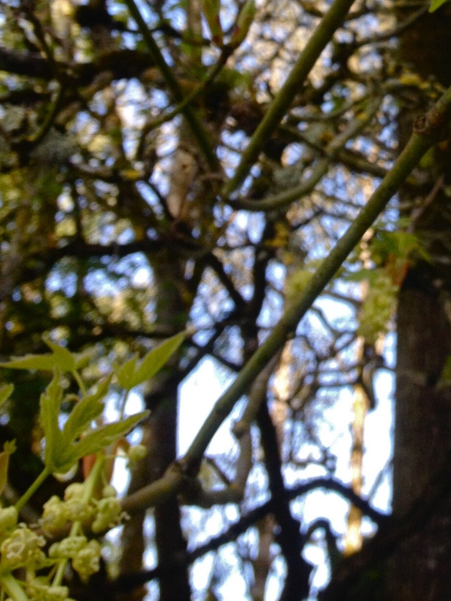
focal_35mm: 73
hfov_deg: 19.5
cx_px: 466
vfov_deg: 25.6
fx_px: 1267
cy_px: 29
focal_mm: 4.28
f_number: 2.4
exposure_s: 1/252
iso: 50
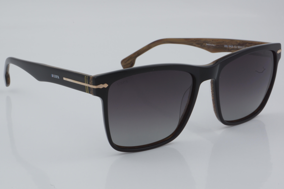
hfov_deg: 24.6
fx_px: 651
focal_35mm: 82
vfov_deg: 16.6
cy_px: 94
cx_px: 142
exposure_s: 1/4
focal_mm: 55
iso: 100
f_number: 32
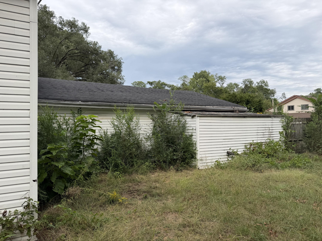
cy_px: 120
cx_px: 161
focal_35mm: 24
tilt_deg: -2.1
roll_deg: +0.9
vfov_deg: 56.8
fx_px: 223
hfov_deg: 71.6
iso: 80
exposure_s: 1/2169
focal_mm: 6.76
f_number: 1.78
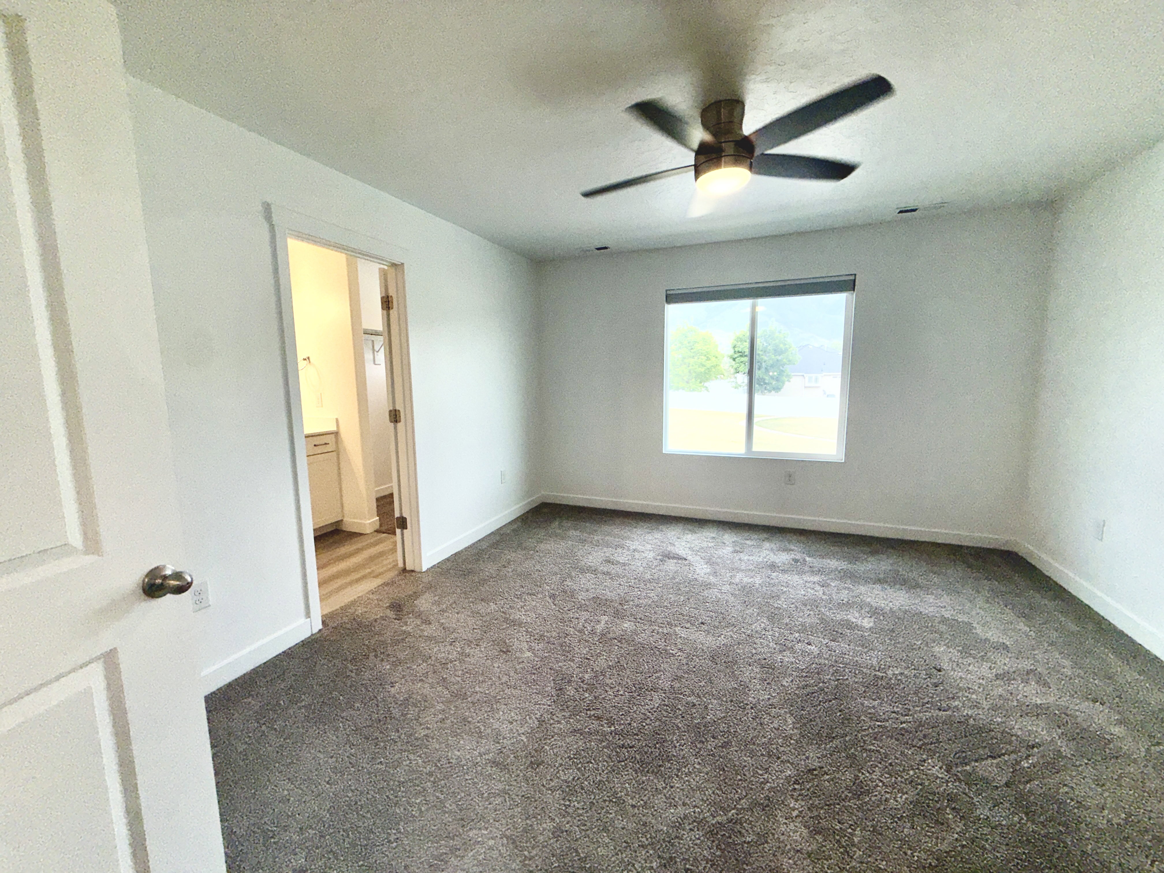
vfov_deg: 85.7
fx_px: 471
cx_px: 582
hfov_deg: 102.1
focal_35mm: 14
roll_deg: +0.3
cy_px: 436
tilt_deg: -6.6
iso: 16
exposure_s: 1/172
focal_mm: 2.22
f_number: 2.2
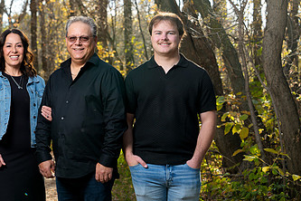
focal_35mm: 87
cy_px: 145
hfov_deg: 23.0
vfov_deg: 15.7
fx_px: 727
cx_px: 60
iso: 400
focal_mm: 50
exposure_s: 1/160
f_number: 3.5
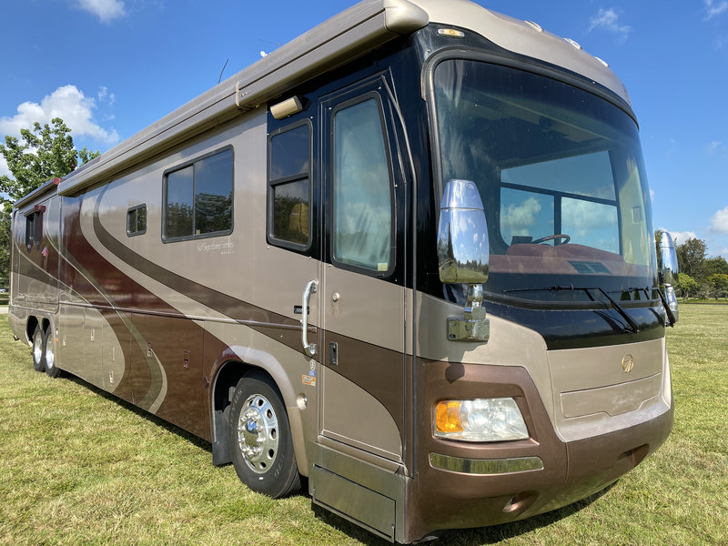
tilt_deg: +1.4
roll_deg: -0.8
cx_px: 364
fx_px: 547
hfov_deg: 67.3
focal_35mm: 26
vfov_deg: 53.1
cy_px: 273
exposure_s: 1/1779
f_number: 1.8
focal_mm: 4.25
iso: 32
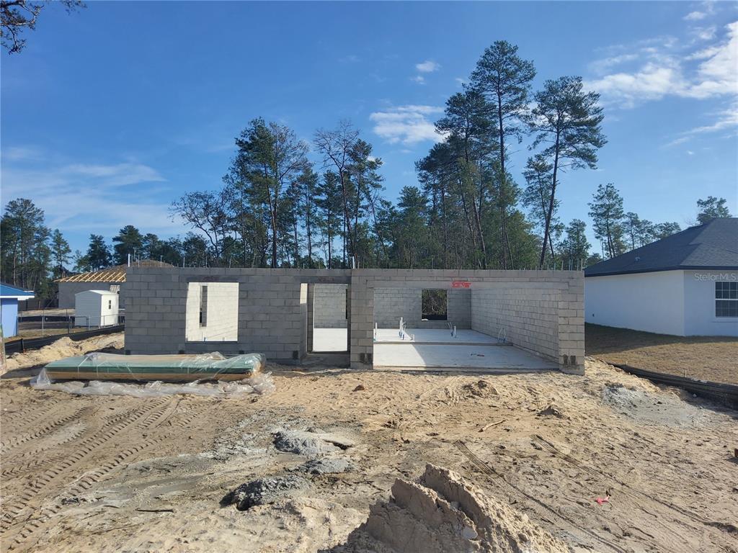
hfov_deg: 67.3
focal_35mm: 26
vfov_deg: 53.1
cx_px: 369
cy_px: 276
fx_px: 554
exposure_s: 1/1232
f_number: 2
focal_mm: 3.08
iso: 50
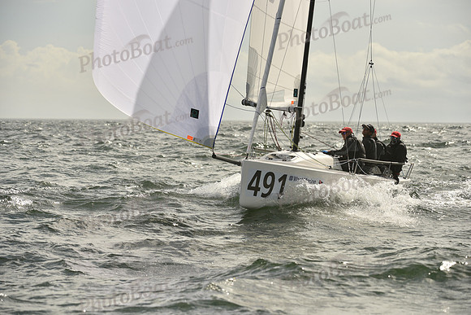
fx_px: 2617
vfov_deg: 6.9
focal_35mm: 200
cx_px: 236
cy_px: 158
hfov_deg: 10.3
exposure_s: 1/2500
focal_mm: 200
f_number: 7.1
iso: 320
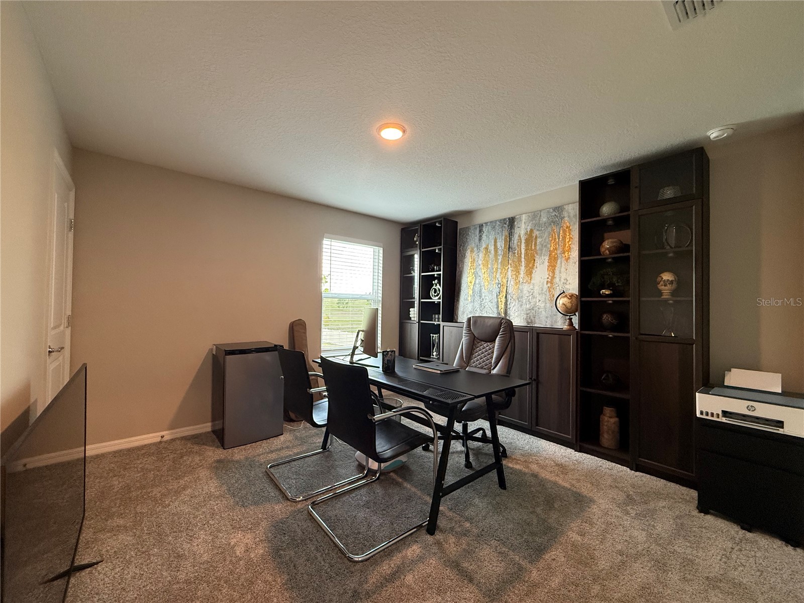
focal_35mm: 14
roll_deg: -1.1
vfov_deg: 85.7
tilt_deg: +0.5
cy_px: 302
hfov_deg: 102.1
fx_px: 325
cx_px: 402
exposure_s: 1/120
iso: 400
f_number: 2.2
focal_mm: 2.22
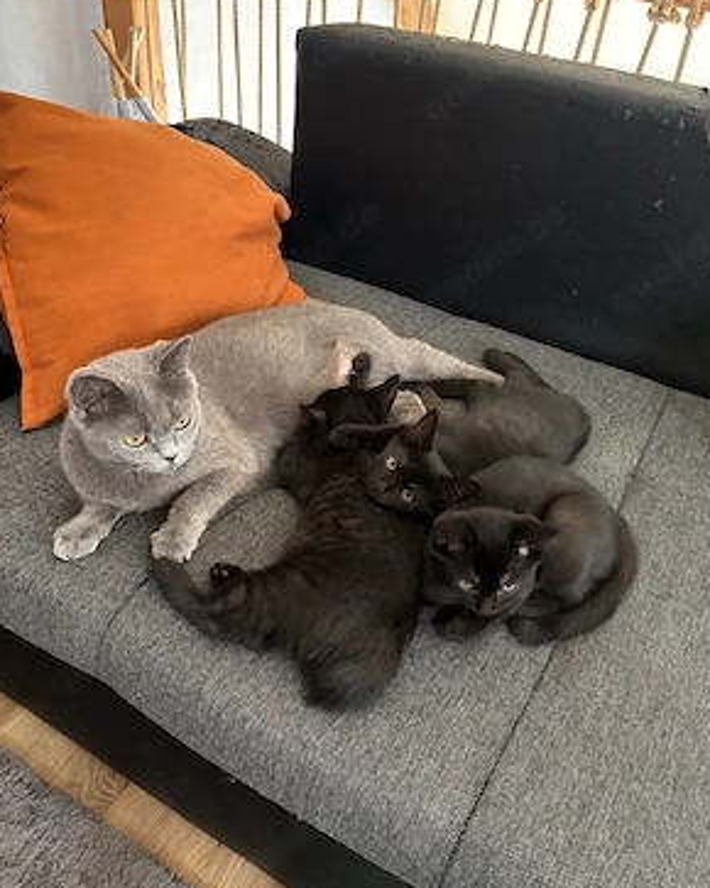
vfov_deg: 62.2
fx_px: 736
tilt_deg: -39.1
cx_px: 360
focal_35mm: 28
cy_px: 475
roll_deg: -6.1
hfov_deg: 51.5
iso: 640
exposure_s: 1/30
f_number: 1.6
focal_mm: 5.96
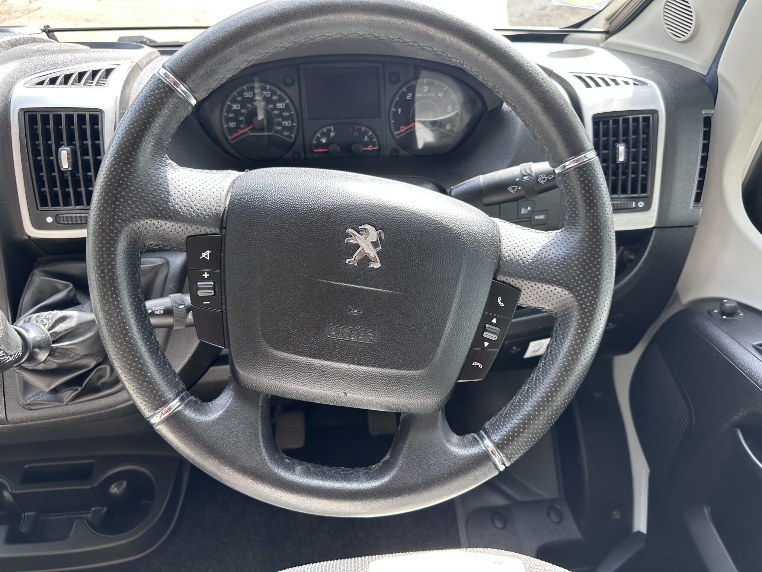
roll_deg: -0.9
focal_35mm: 24
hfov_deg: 71.6
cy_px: 286
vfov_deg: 56.8
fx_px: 528
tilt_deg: -42.1
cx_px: 381
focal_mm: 6.86
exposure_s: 1/171
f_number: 1.78
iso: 100
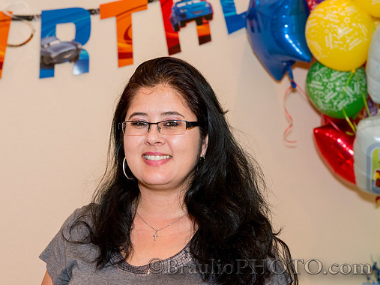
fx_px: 845
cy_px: 141
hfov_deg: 25.3
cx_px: 166
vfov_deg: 19.1
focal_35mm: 77
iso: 4000
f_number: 7.1
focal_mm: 70
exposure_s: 1/160
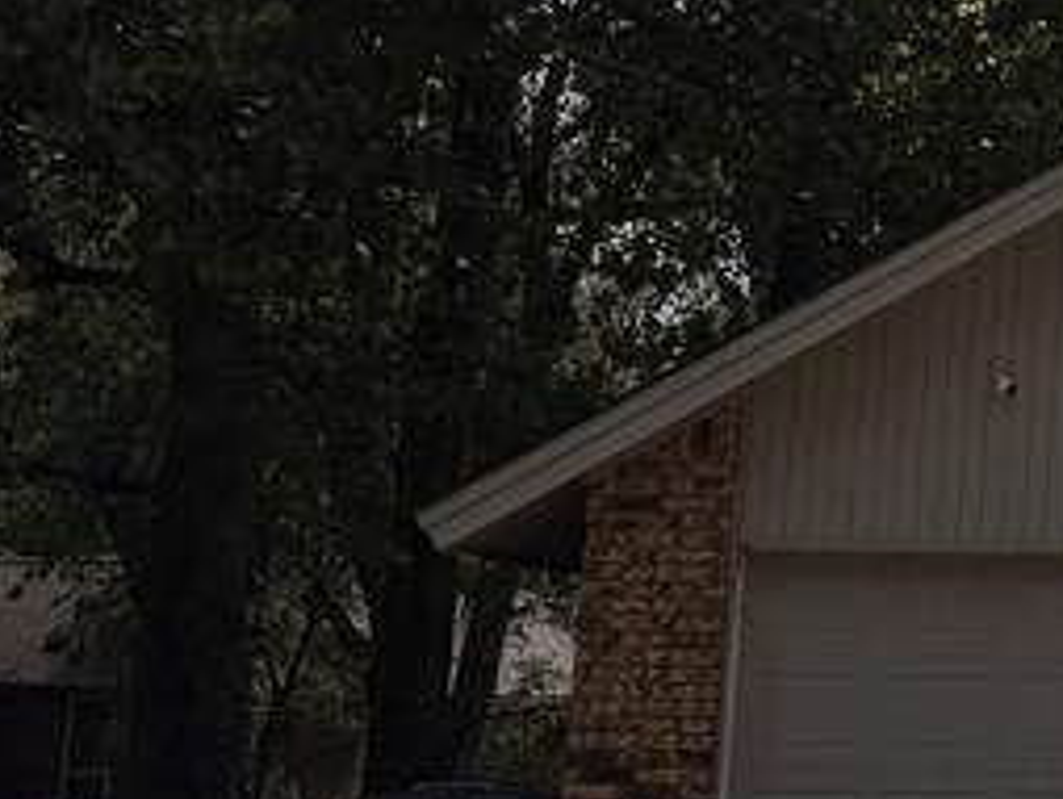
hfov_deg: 13.9
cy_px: -347
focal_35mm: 131
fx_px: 4027
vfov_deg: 11.0
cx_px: 1724
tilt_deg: +15.5
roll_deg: -1.7
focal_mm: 5.96
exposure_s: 1/18519
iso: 50
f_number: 1.6
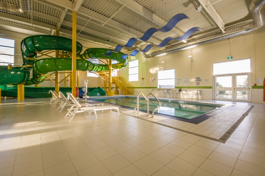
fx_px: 110
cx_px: 132
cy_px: 88
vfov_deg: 77.2
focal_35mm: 15
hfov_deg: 100.4
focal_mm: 10
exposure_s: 1.6
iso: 100
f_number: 22
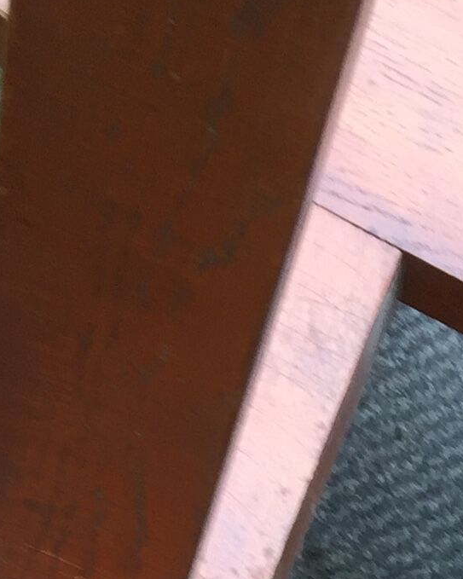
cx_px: 861
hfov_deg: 10.6
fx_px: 2330
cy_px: 1224
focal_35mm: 136
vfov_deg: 12.2
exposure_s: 1/50
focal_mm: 4.15
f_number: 2.2
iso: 32
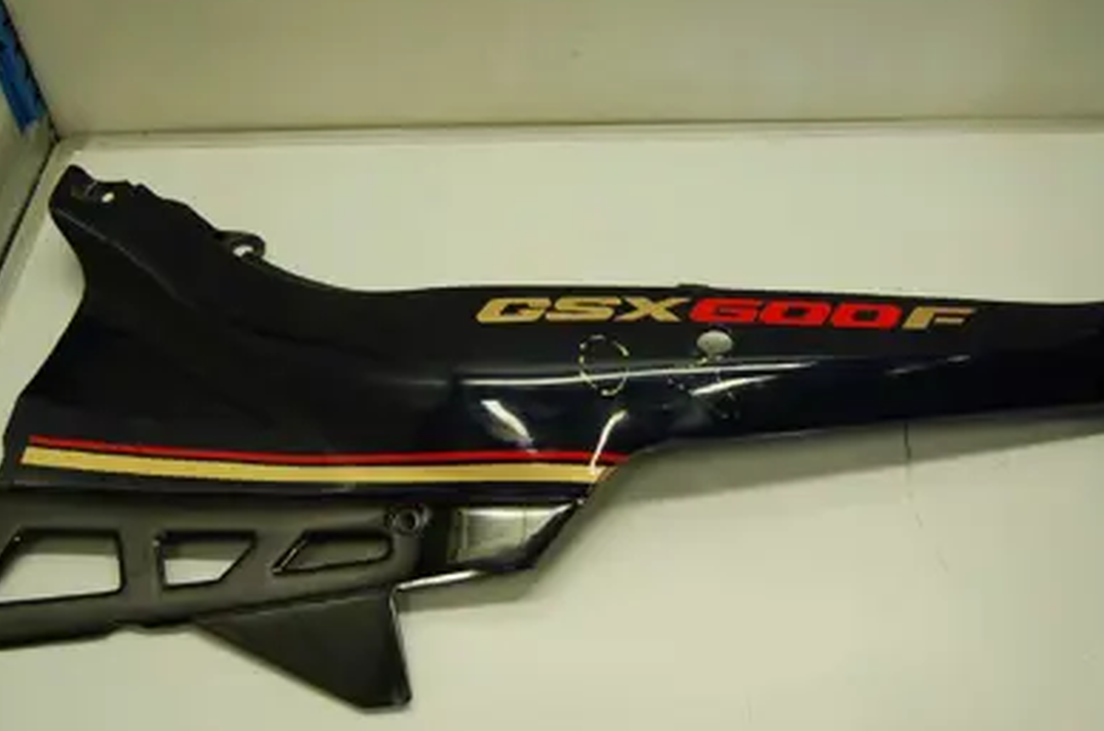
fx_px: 1285
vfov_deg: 31.7
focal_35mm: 42
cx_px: 582
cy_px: 333
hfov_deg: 46.5
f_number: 4.5
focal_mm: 20
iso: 400
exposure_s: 1/80
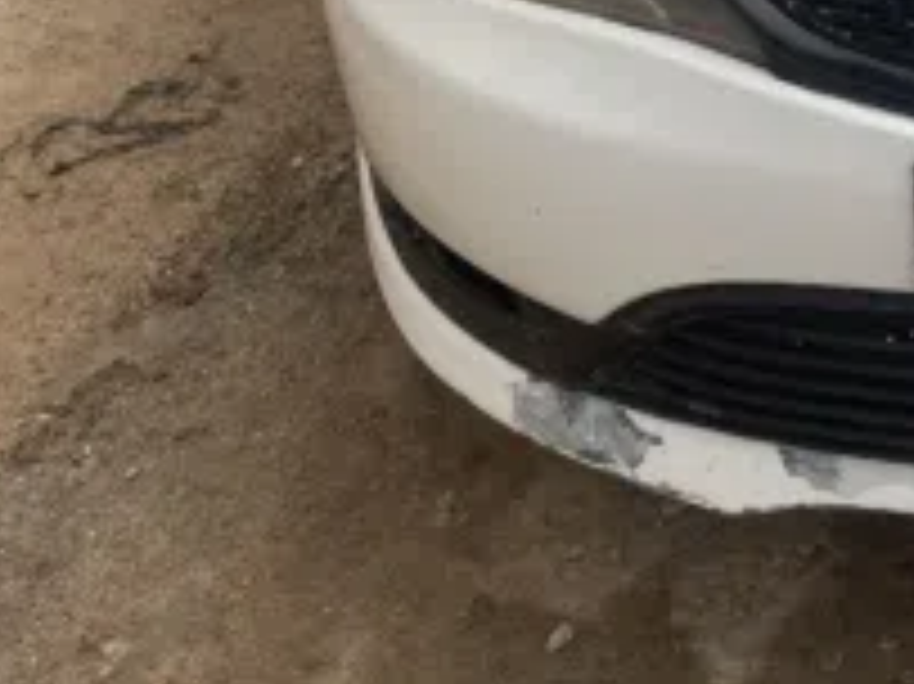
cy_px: -158
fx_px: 2085
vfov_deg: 17.7
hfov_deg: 21.7
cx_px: 1265
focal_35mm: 79
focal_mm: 5.1
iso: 32
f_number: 1.6
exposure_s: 1/130
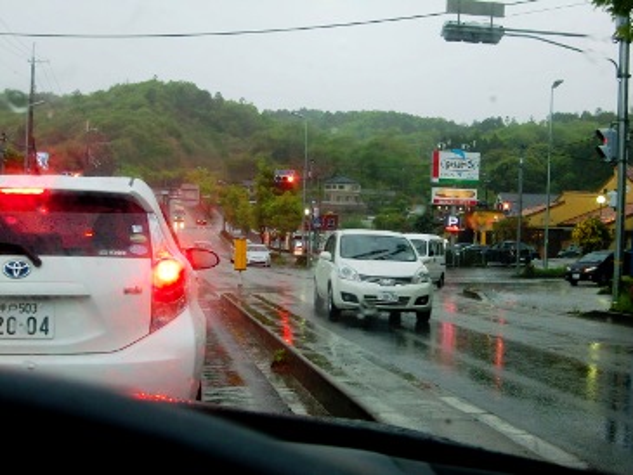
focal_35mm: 55
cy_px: 238
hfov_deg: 34.9
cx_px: 316
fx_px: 1006
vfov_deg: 26.6
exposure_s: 1/60
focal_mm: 9.8
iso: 125
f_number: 3.6
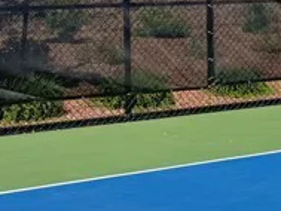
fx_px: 1056
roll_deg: +0.6
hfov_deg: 12.3
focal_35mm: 130
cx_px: 660
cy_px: -28
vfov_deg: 11.2
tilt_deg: -0.4
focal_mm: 6.76
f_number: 1.78
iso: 80
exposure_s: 1/6410
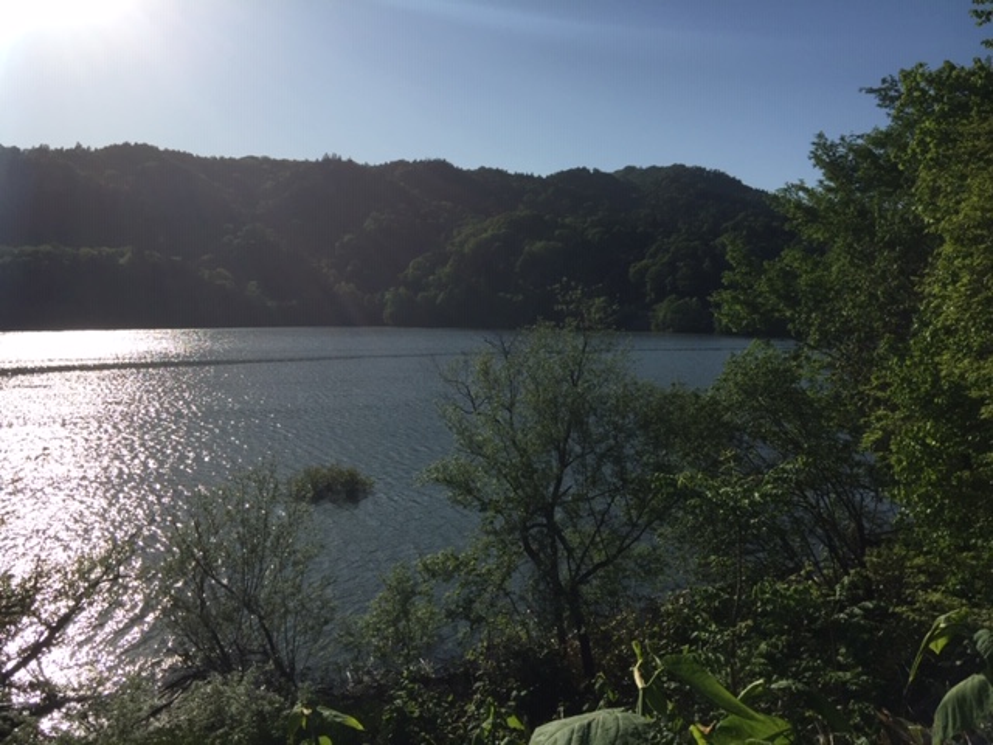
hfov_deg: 61.7
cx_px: 496
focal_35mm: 29
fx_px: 832
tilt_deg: -1.9
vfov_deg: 48.2
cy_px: 372
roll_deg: -1.1
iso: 32
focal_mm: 4.15
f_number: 2.2
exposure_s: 1/4950
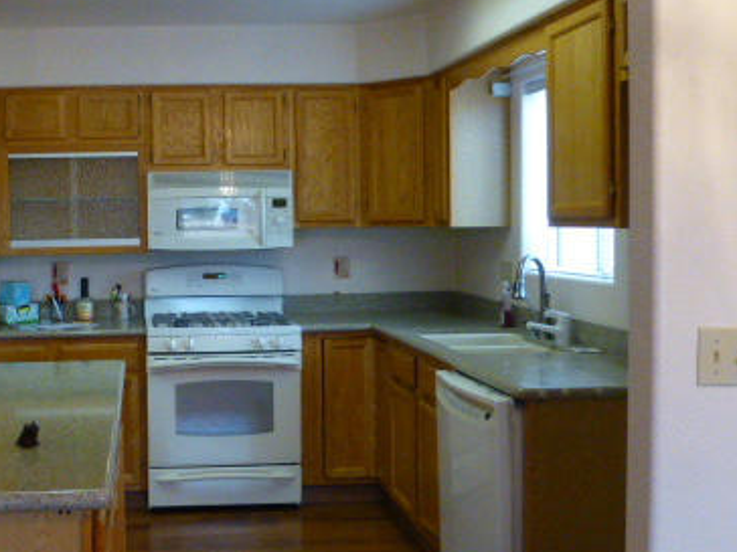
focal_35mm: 44
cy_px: 243
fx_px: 937
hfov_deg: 41.7
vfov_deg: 32.8
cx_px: 186
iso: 800
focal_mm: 4.3
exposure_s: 1/60
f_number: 3.3
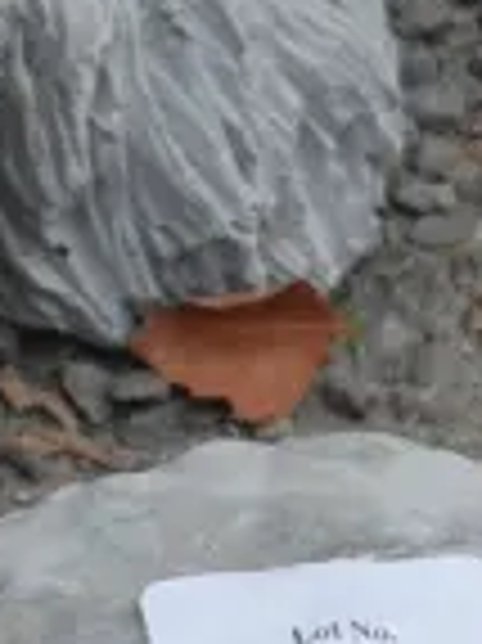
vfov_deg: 5.5
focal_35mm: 359
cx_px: -318
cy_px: 113
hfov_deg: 4.1
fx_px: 6675
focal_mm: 25
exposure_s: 1/100
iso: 200
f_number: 5.3
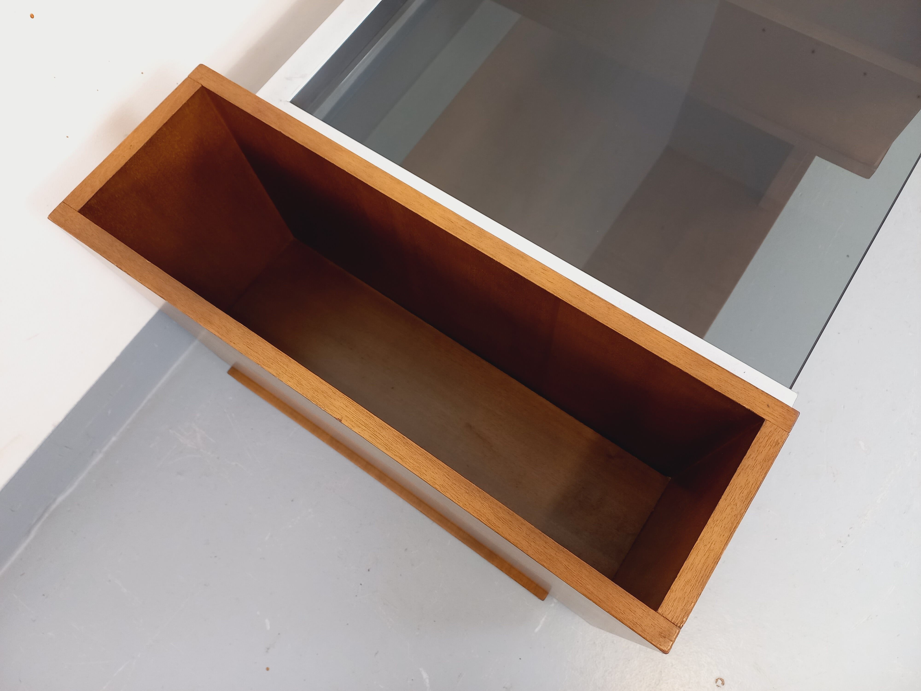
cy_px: 346
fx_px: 665
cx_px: 460
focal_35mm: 25
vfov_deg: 54.9
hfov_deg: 69.4
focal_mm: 4.65
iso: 320
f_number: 1.8
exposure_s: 1/50
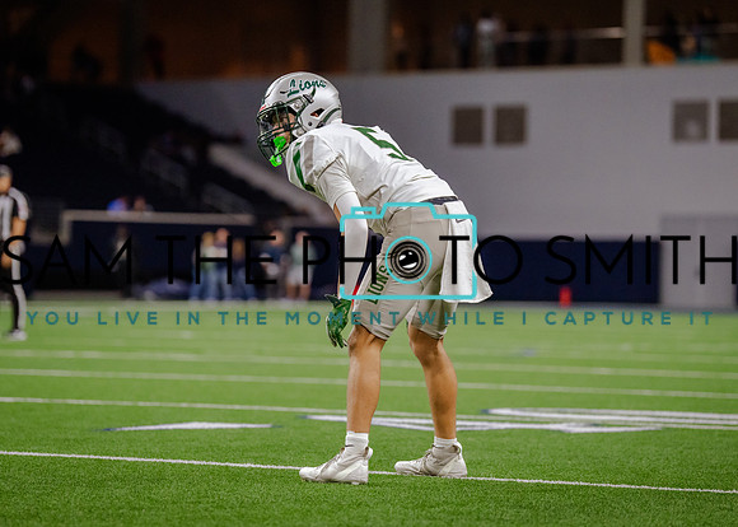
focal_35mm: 173
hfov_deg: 11.6
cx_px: 333
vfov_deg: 8.3
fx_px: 3634
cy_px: 247
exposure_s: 1/1250
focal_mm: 139
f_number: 2.8
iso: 3200
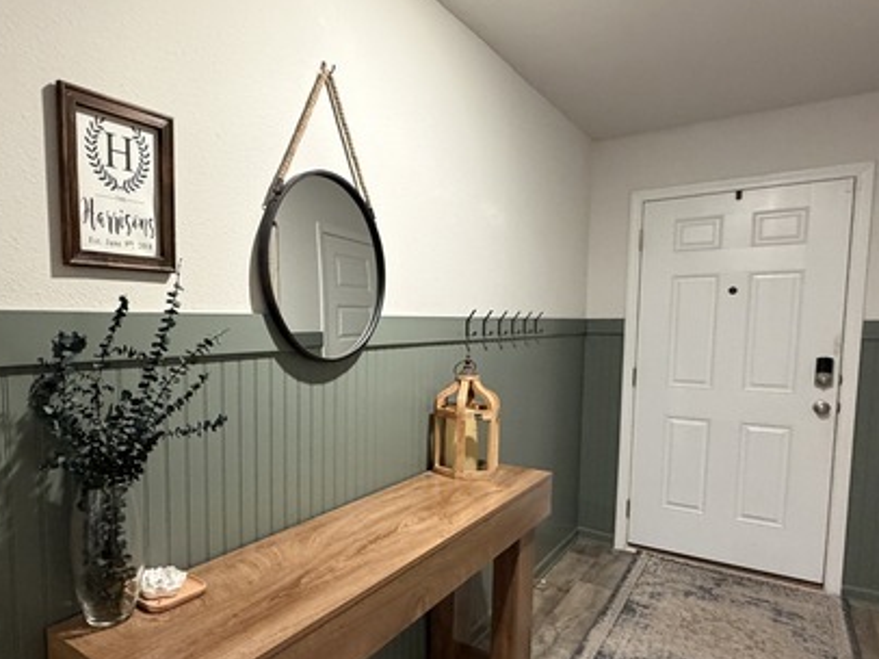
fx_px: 584
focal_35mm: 23
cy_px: 377
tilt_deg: -4.5
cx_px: 343
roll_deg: -0.3
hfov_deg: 73.0
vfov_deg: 58.6
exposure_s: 1/60
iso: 500
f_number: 2.2
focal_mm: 2.22
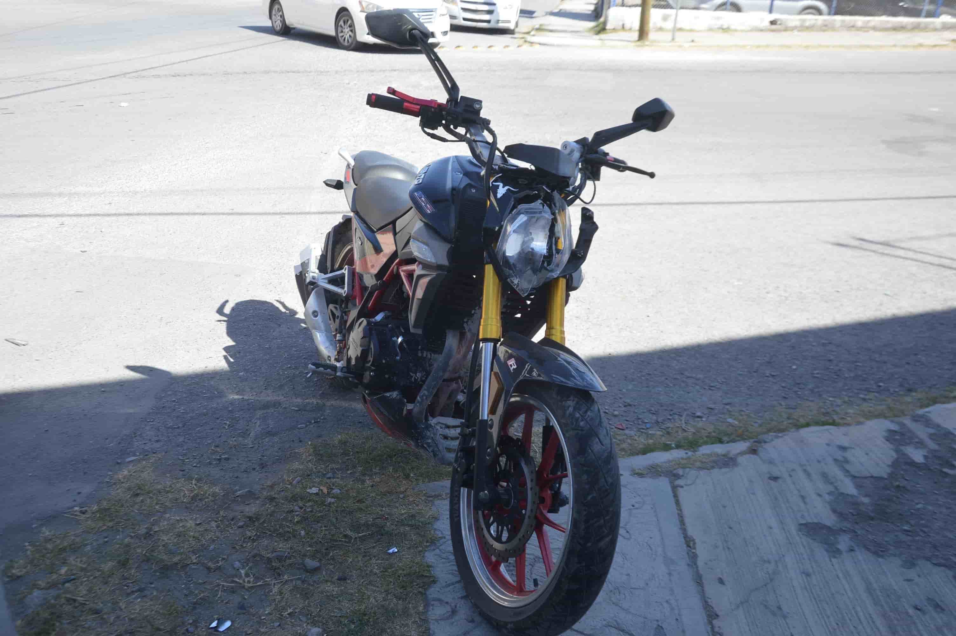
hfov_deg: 59.5
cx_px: 478
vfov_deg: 41.6
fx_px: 836
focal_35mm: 32
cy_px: 318
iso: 100
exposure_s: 1/160
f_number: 6.3
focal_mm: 21
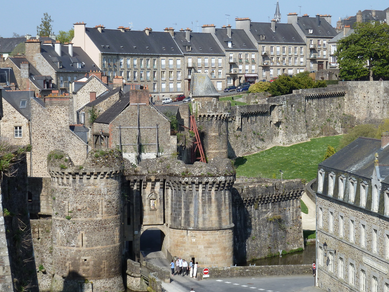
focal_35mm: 93
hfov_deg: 21.1
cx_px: 211
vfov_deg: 15.9
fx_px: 1045
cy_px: 148
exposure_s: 1/400
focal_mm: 13.7
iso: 80
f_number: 4.5
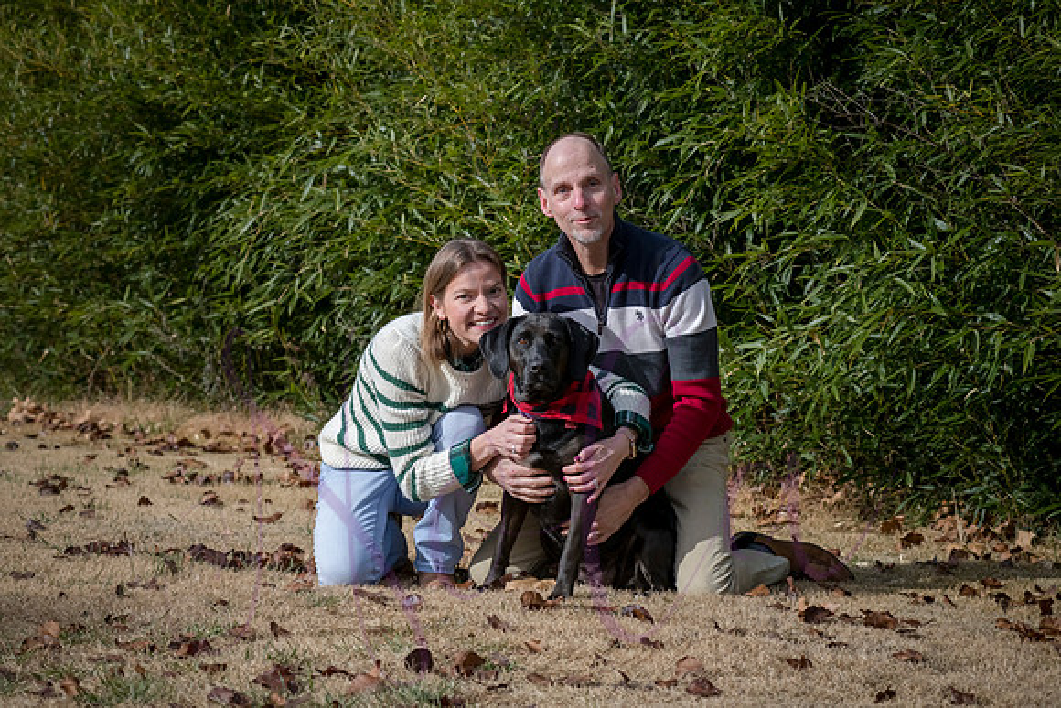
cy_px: 354
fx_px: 3095
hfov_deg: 19.5
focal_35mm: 105
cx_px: 530
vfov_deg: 13.0
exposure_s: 1/1000
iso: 400
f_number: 7.1
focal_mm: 105
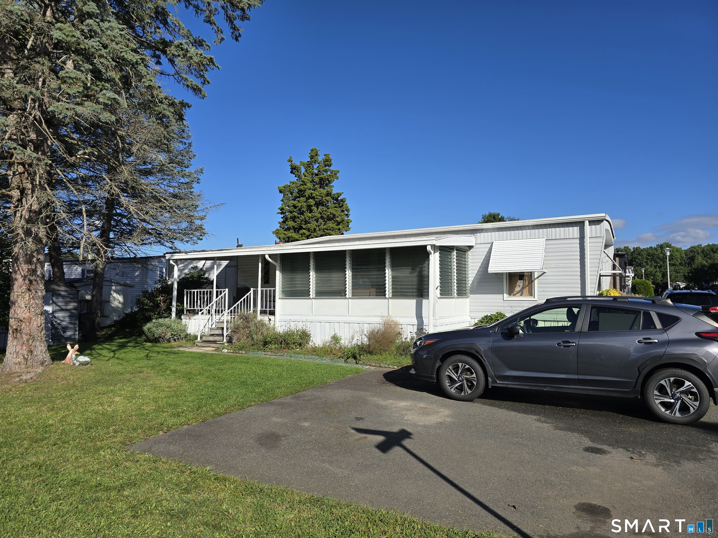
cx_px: 359
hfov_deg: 73.9
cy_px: 269
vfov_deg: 58.9
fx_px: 477
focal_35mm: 23
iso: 12
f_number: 1.7
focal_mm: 6.3
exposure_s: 1/1105
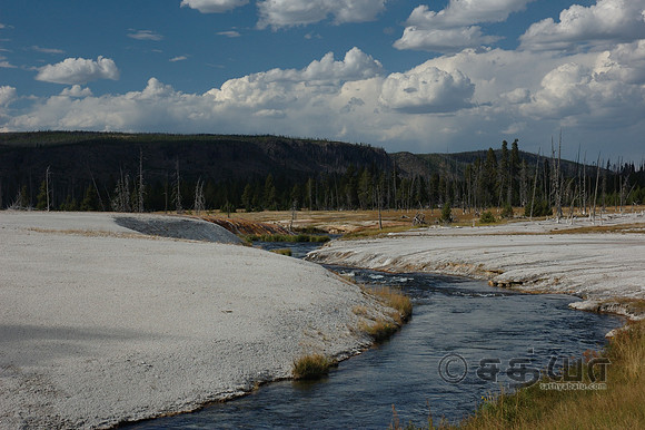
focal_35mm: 60
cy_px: 215
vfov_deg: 22.6
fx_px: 1074
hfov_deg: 33.4
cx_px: 322
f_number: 8
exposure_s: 1/250
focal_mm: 40
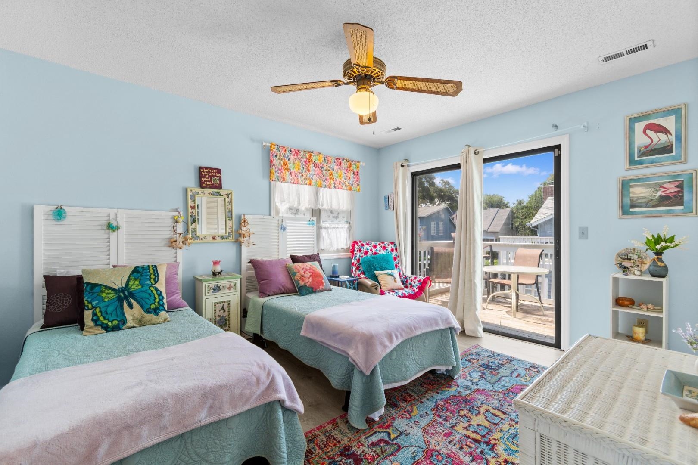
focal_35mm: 15
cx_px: 349
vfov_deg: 77.3
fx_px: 291
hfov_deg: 100.4
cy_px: 232
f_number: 4.5
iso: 100
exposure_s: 1/30
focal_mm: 10
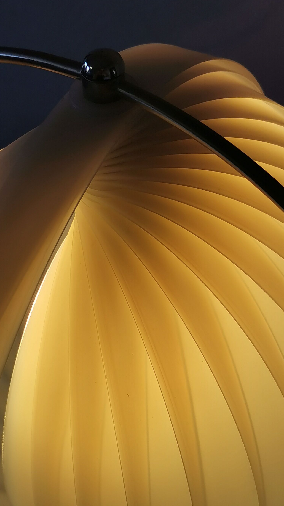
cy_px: 219
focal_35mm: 63
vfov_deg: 33.3
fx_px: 843
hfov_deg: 19.1
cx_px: 155
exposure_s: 1/887
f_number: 1.8
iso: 50
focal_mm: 5.58
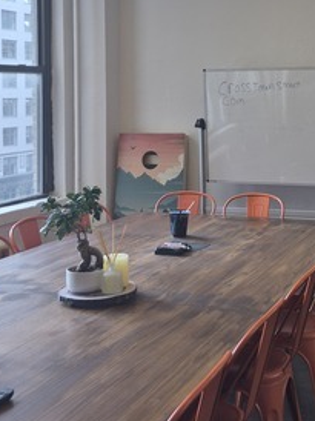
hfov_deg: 25.5
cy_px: 105
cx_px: 263
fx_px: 681
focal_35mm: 56
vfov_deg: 33.7
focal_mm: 5.4
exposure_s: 1/120
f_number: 1.8
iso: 50
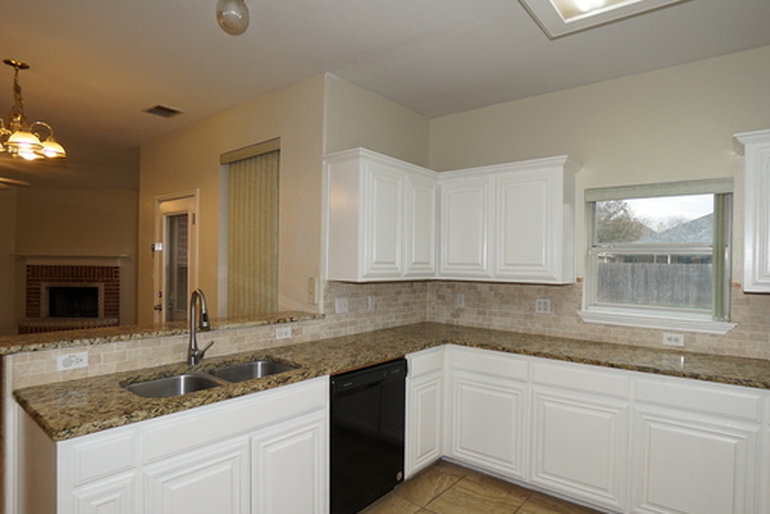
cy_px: 265
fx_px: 406
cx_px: 418
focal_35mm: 19
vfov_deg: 64.6
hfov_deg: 86.7
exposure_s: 1/160
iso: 320
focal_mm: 10
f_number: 4
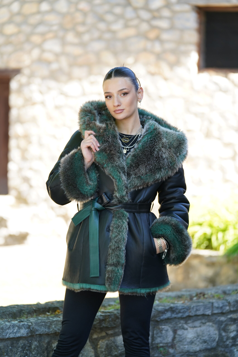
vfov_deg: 18.9
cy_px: 178
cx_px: 119
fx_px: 1071
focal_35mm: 108
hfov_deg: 12.7
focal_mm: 108
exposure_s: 1/320
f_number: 2.8
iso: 320
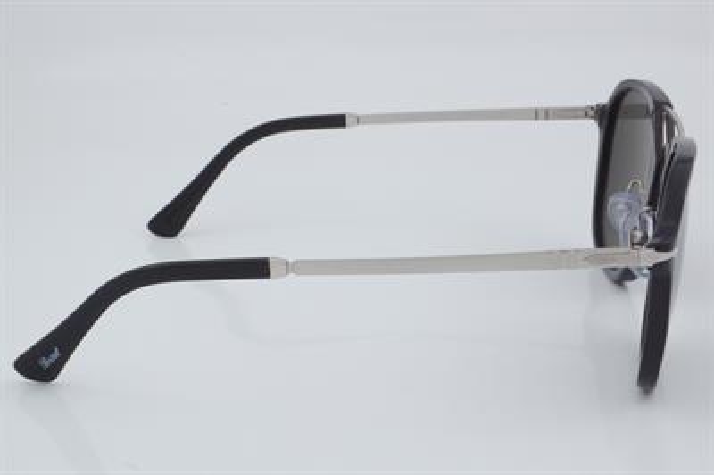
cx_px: 357
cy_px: 238
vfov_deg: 18.2
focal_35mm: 75
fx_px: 1486
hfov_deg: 27.0
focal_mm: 50
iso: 100
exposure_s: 1/3
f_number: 32
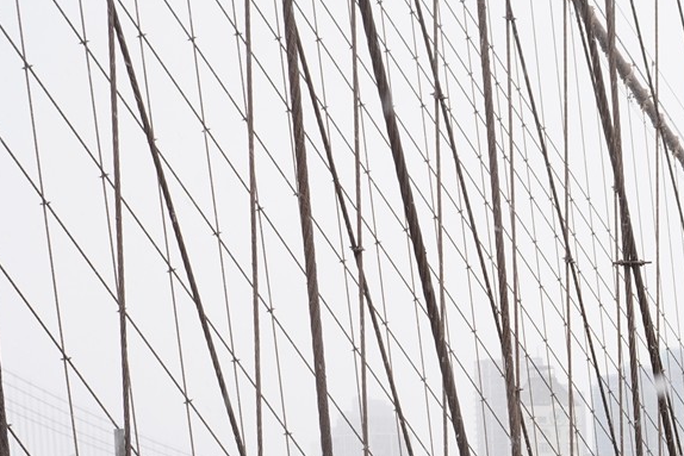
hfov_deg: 15.3
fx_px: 2318
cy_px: 781
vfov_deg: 10.6
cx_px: 1069
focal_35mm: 122
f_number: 8
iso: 320
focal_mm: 35
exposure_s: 1/125
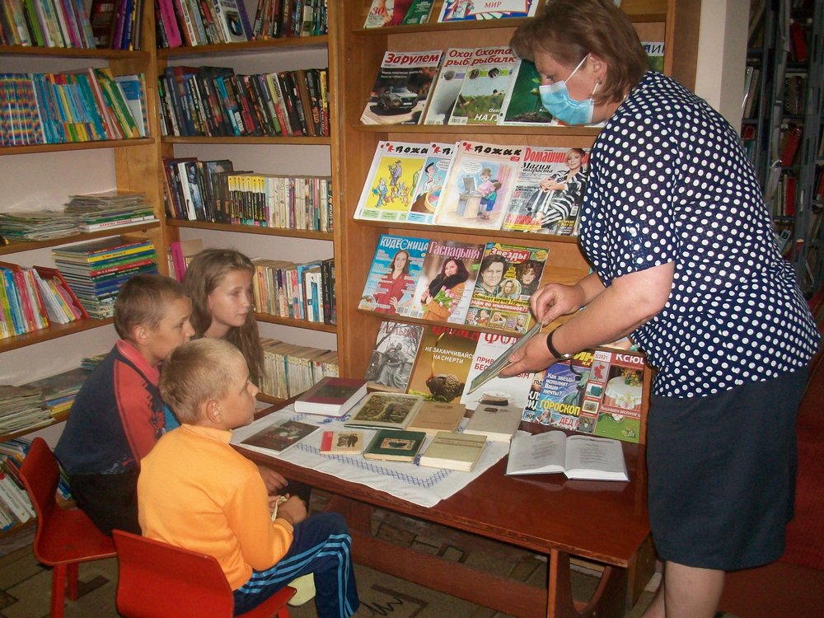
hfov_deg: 54.0
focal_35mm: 34
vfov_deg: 41.8
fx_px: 809
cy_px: 309
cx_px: 412
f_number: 2.8
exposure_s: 1/60
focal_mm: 5.7
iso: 160
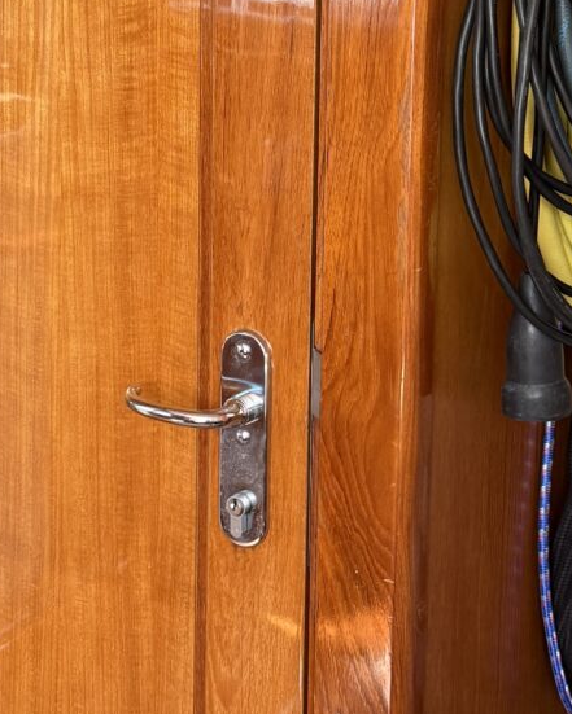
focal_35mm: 85
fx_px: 1798
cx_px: 187
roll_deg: +0.2
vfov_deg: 22.3
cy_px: 183
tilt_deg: -8.7
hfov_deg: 18.0
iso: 125
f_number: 1.78
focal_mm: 6.76
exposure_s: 1/121
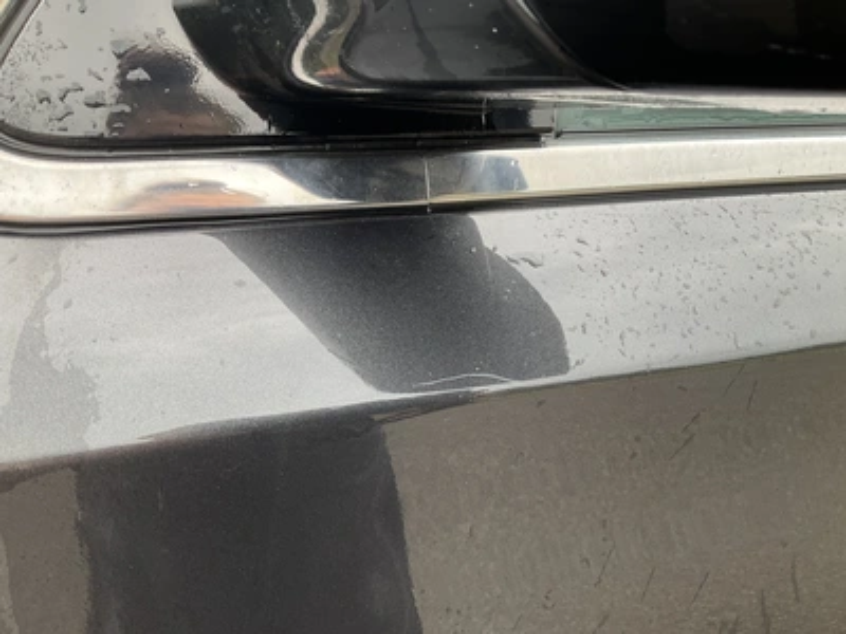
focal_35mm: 29
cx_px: 423
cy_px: 317
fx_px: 709
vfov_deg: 48.2
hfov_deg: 61.7
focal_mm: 3
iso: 25
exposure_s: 1/122
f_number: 1.8
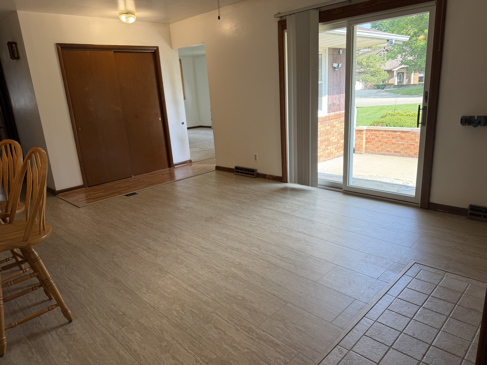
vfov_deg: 56.8
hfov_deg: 71.6
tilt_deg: -15.9
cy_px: 182
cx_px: 244
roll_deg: +3.9
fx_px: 338
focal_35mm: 24
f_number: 1.78
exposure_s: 1/172
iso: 80
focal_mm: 6.76
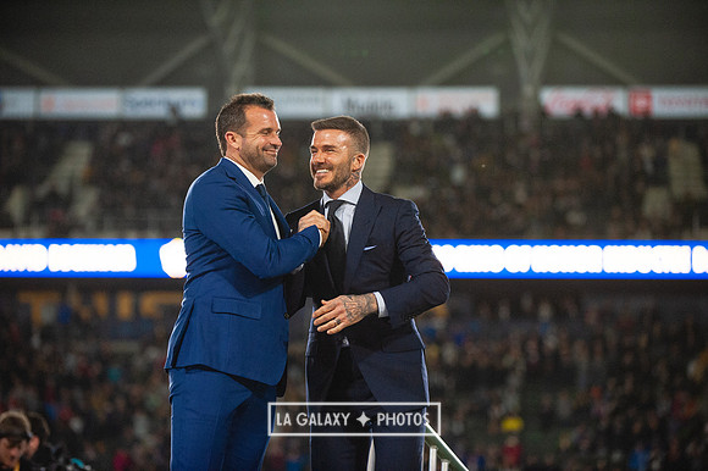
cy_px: 236
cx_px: 354
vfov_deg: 11.0
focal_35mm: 125
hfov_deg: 16.4
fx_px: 2457
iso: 3200
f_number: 2.8
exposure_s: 1/2000
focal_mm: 125
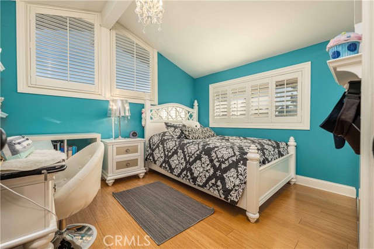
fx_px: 145
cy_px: 124
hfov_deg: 104.2
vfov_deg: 81.2
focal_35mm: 14
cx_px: 187
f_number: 9
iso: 250
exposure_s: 1/200
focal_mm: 14
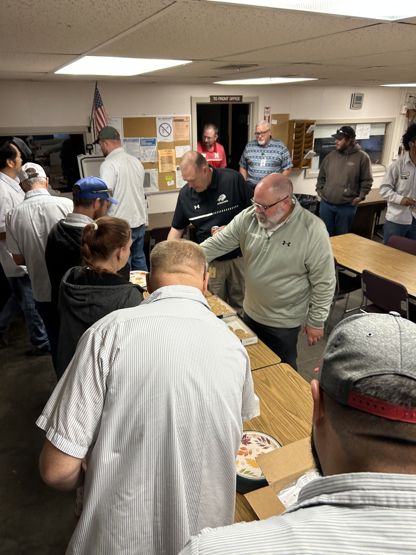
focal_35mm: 26
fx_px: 417
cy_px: 278
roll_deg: +0.1
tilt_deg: -26.0
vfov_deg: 67.3
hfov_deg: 53.1
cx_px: 208
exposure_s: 1/60
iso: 100
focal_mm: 5.7
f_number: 1.5
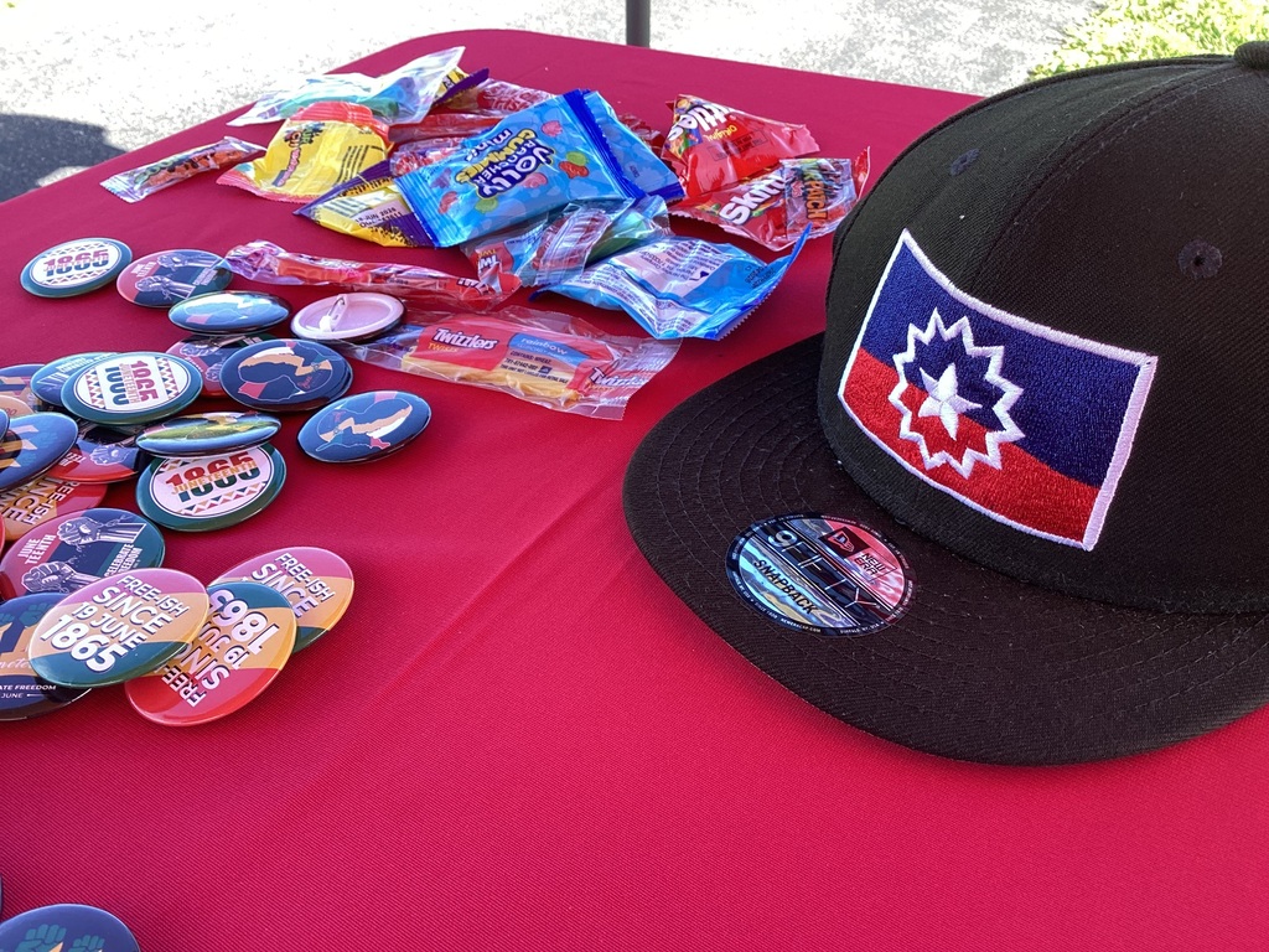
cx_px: 634
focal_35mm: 31
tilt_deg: -40.7
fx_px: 1136
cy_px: 476
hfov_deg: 58.4
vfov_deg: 45.4
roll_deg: +1.4
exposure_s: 1/120
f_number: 2.4
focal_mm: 3.3
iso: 25
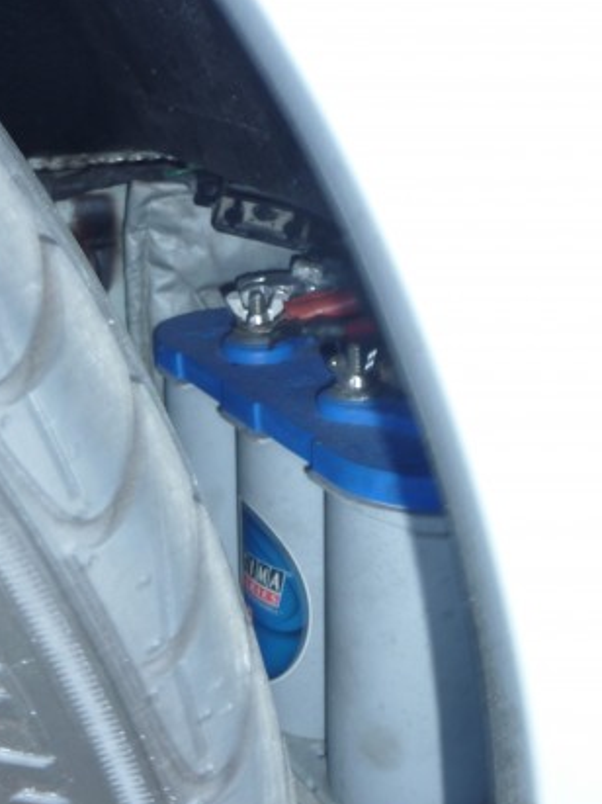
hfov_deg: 26.9
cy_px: 419
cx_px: 231
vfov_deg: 35.5
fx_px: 1253
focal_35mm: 54
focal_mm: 6.1
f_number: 3.6
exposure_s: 1/13
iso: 100
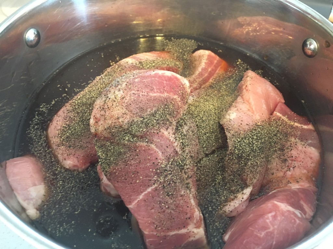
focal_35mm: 29
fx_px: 279
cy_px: 124
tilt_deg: -52.1
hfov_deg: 61.7
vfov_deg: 48.2
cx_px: 166
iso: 200
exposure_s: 1/24
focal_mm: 4.15
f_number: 2.2
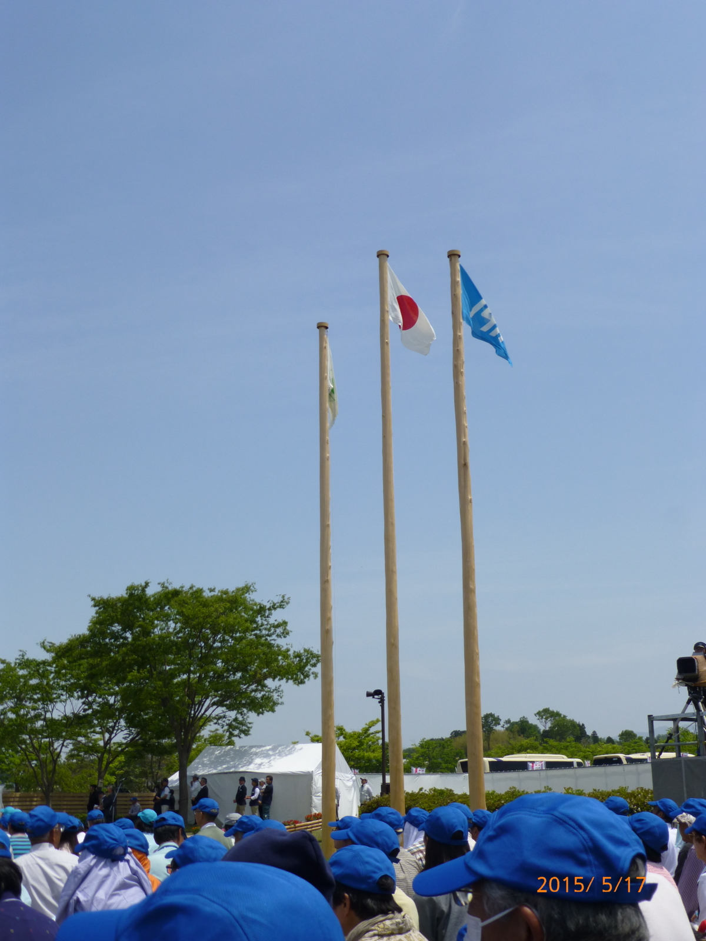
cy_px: 470
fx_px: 1197
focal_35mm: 44
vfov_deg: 42.9
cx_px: 353
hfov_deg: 32.9
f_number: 4.1
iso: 100
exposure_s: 1/1600
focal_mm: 7.9
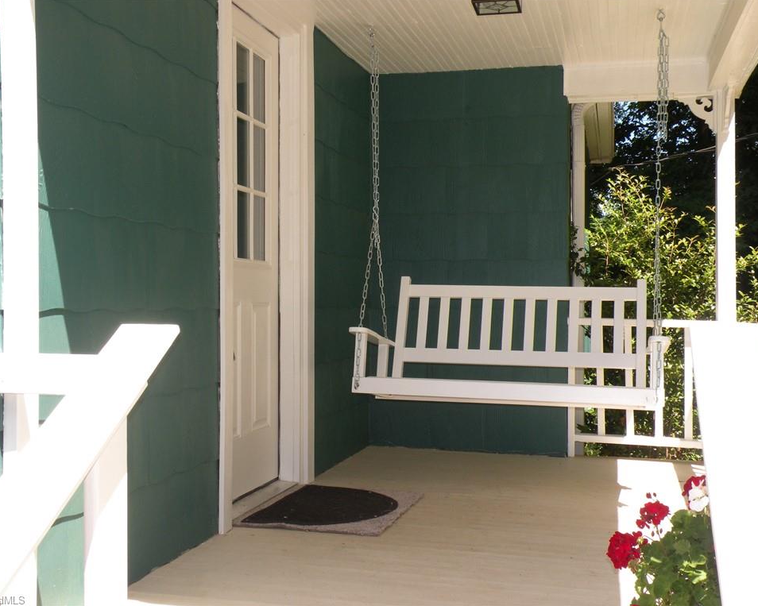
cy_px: 302
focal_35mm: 44
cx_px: 373
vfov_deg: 34.1
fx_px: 987
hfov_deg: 42.0
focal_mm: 7.4
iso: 94
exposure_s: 1/205
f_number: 5
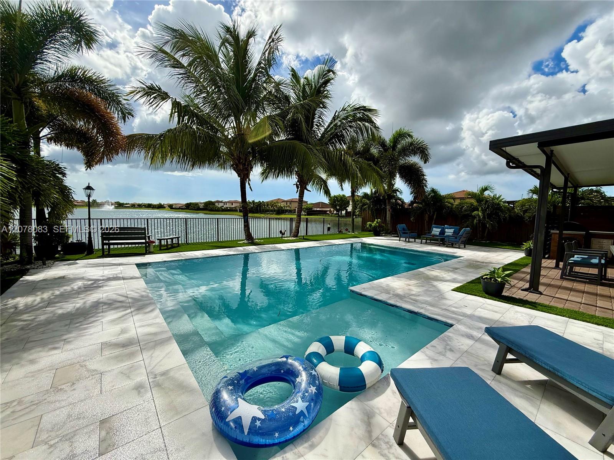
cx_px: 307
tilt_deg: -4.3
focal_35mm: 14
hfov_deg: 102.1
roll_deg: -2.1
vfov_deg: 85.7
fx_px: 248
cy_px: 230
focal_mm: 2.22
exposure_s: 1/2717
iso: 50
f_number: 2.2
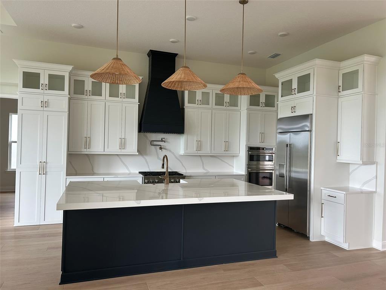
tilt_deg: +0.5
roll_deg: -1.5
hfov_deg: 67.3
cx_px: 193
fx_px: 290
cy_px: 145
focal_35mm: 26
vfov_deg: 53.1
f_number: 1.5
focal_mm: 5.7
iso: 100
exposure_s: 1/121
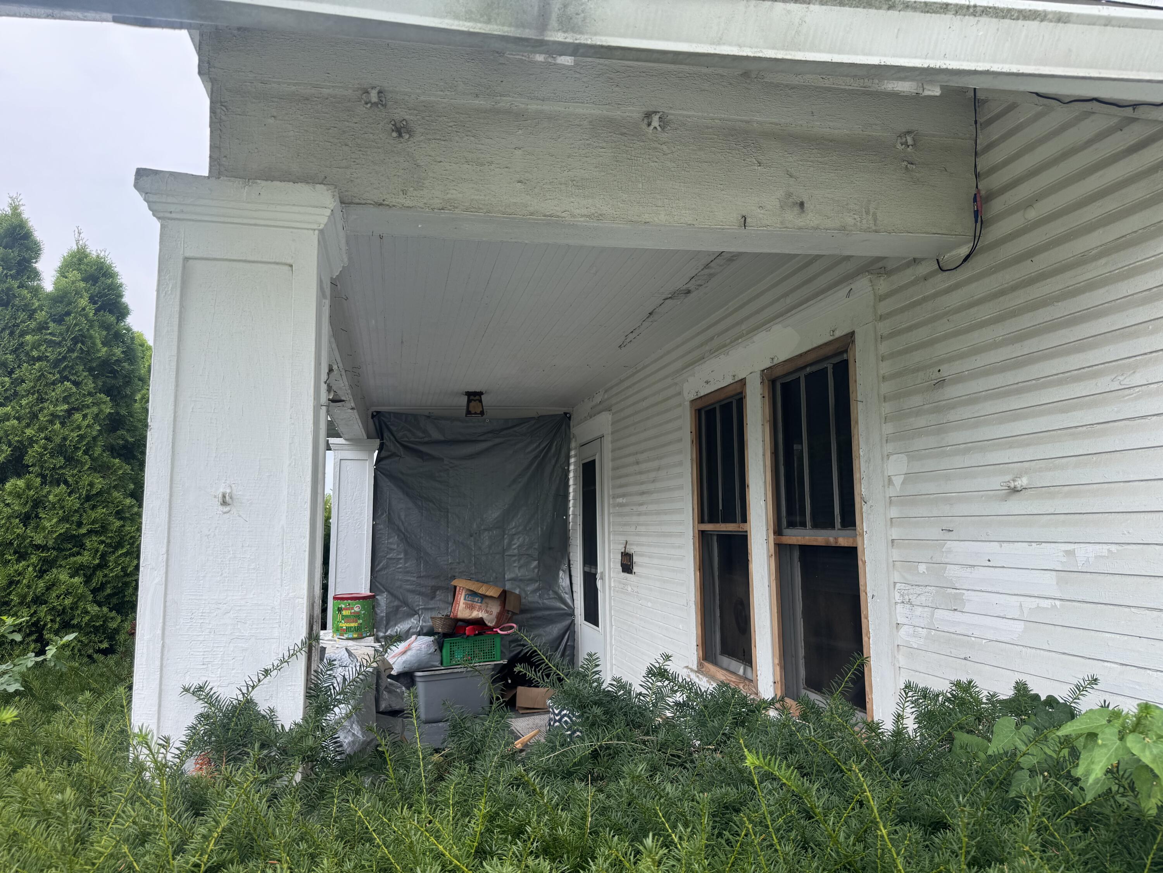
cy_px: 436
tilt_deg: +5.4
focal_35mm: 24
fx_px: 806
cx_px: 582
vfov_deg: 56.8
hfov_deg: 71.6
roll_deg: +0.5
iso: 80
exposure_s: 1/765
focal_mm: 6.76
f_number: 1.78
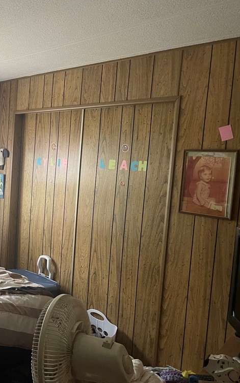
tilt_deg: -4.7
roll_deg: -3.4
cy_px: 189
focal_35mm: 36
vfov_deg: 54.0
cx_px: 20
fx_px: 377
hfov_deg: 33.3
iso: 320
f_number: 1.6
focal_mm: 5.1
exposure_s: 1/60
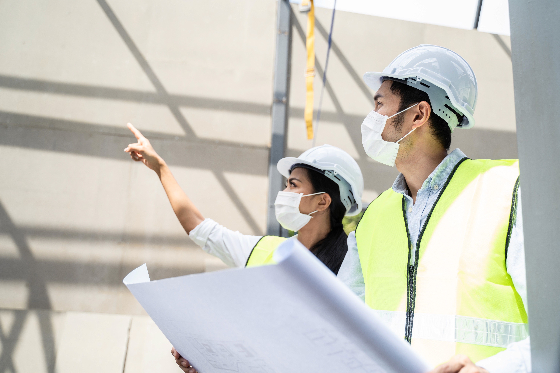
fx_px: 544
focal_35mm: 35
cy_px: 186
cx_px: 280
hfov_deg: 54.4
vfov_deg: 37.9
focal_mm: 35
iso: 100
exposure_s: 1/400
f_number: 3.2
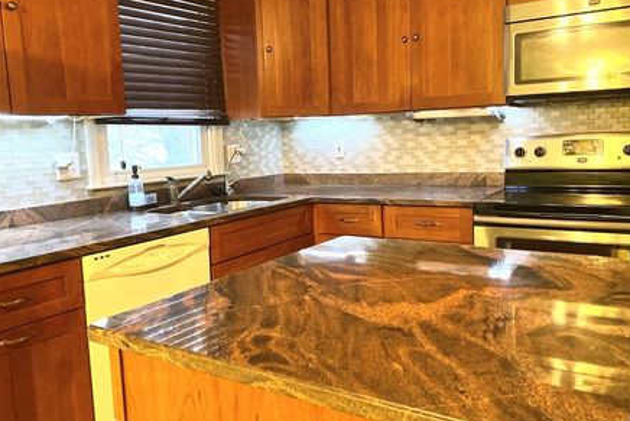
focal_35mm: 31
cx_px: 312
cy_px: 203
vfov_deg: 42.4
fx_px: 543
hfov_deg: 60.3
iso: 500
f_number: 1.8
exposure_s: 1/30
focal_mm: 4.25
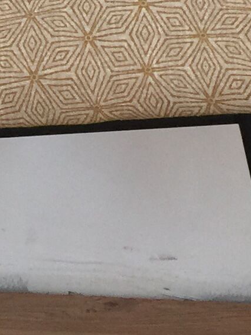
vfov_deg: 11.8
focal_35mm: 167
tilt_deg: -14.9
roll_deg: +0.5
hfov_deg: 8.8
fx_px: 1615
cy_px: 66
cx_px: 4
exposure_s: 1/33
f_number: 2.2
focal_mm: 4.15
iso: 50
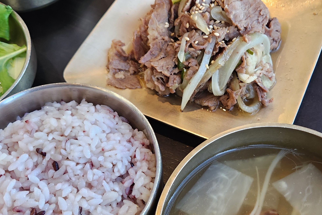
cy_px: 116
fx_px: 429
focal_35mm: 48
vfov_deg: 28.1
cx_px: 224
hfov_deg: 40.4
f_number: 1.8
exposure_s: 1/120
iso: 125
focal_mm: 5.4
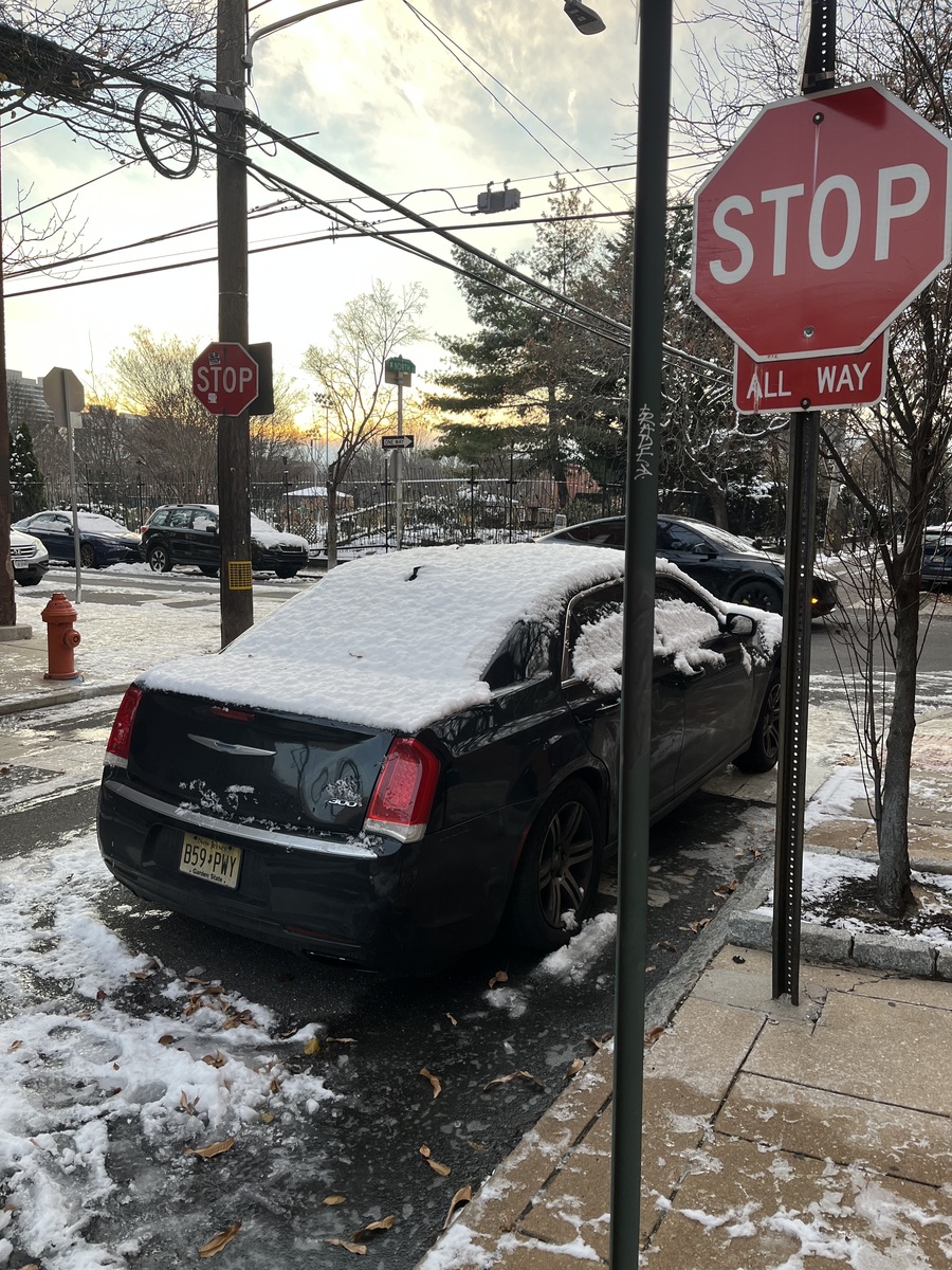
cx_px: 476
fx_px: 953
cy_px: 635
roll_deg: -1.1
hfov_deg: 53.1
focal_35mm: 26
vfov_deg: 67.3
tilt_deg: -6.6
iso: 32
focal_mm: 5.1
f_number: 1.6
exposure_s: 1/122
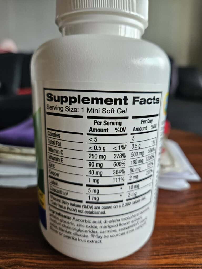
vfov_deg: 73.9
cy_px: 134
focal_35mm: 23
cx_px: 101
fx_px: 179
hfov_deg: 58.9
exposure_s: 1/180
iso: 125
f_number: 1.8
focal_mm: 5.4
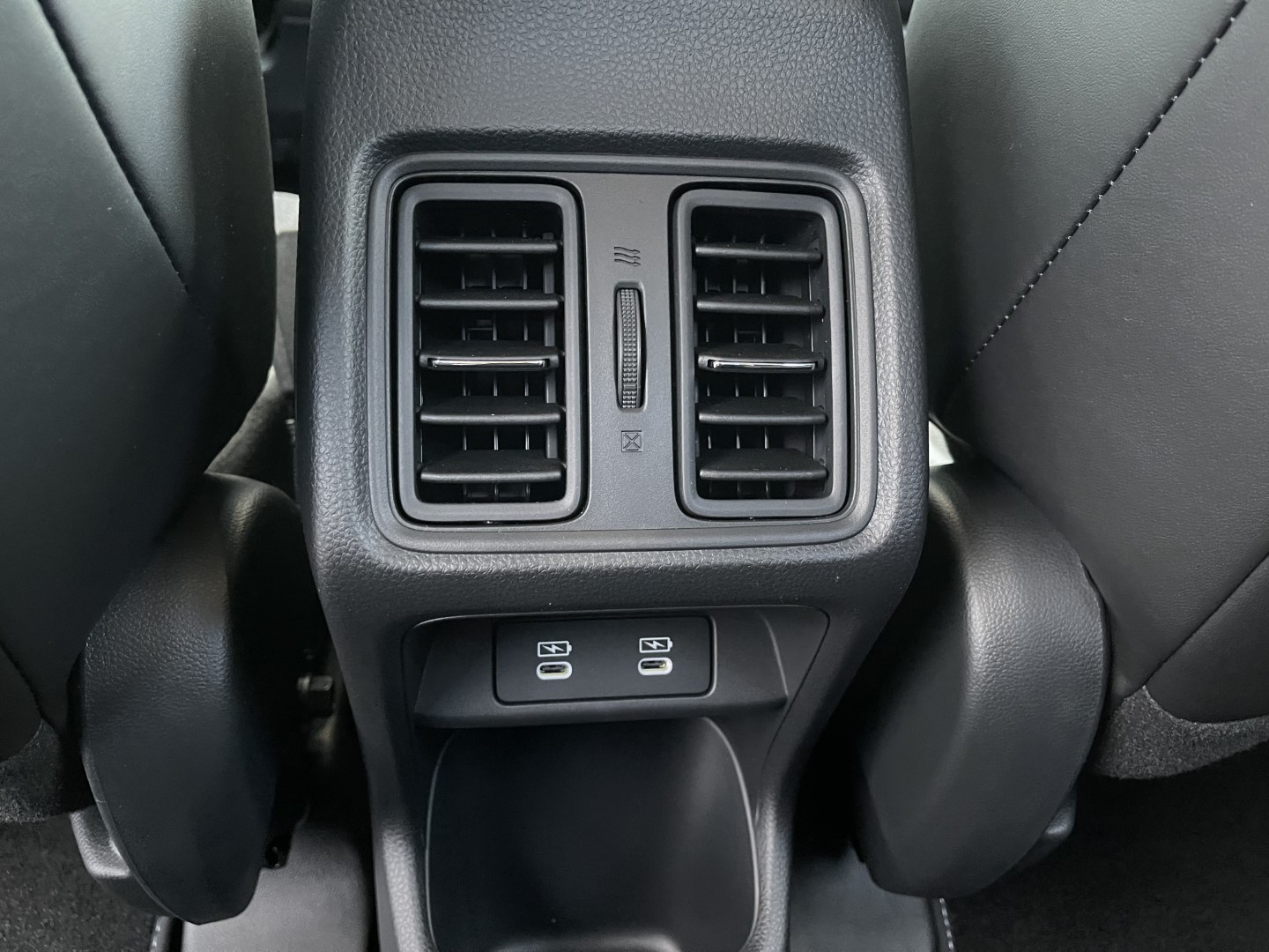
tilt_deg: -23.0
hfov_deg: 69.4
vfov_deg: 54.9
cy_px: 476
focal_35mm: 25
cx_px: 634
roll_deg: -3.1
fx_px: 916
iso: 1000
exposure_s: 1/30
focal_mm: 5.1
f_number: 1.6
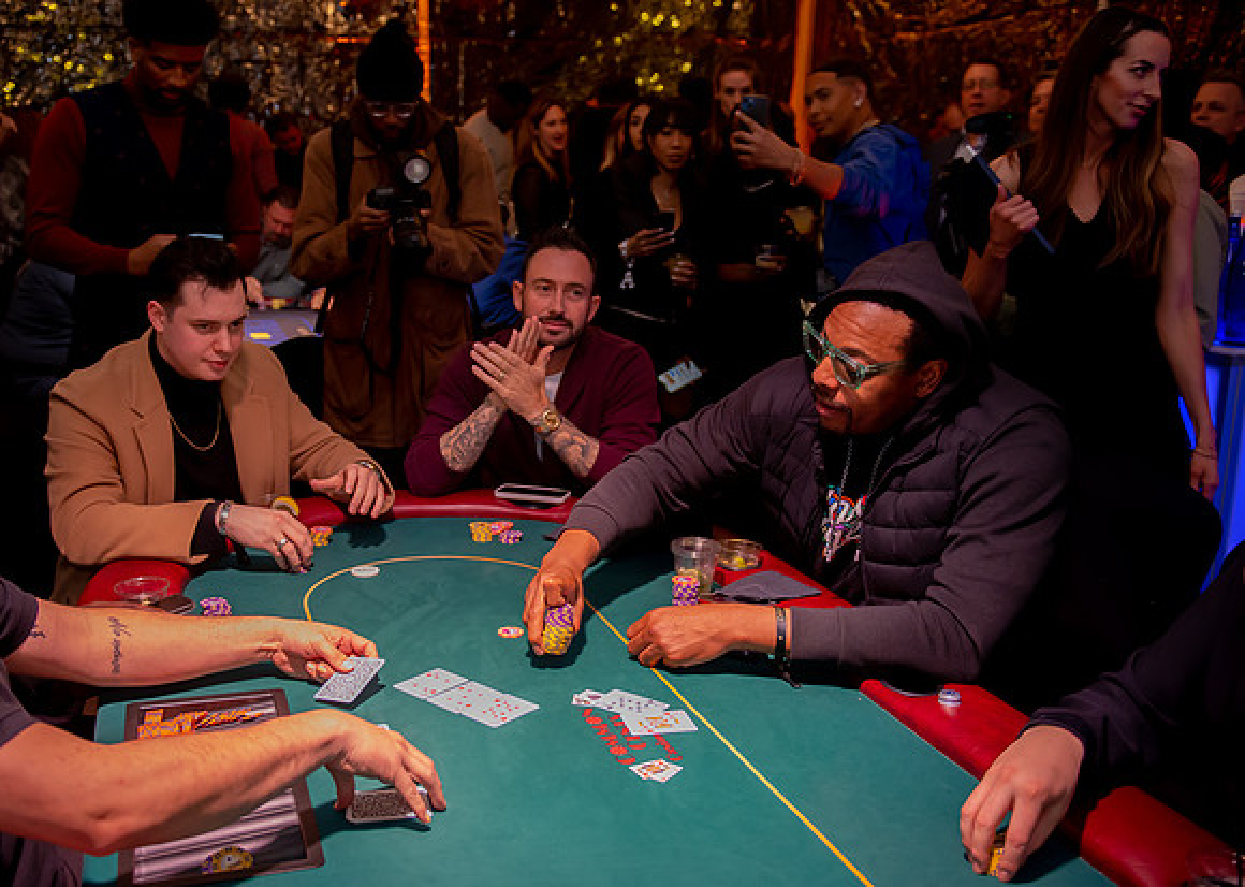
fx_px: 1302
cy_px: 458
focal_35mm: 37
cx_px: 551
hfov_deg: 51.0
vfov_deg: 37.6
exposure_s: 1/320
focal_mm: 28
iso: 3200
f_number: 2.8
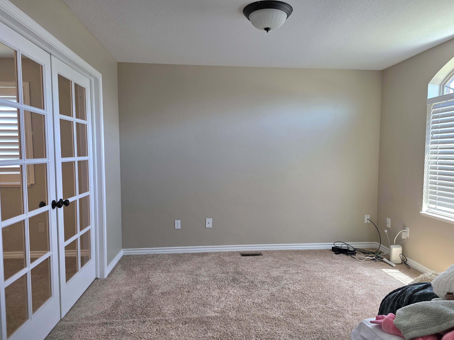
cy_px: 176
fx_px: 341
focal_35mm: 26
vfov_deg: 53.1
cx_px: 232
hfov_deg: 67.3
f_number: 1.7
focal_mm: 6.3
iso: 80
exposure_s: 1/120
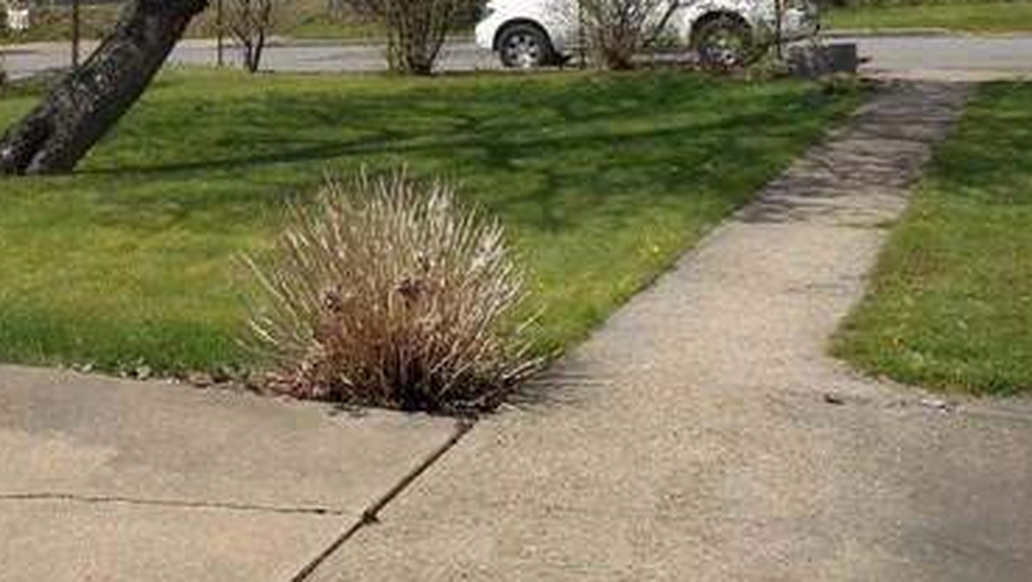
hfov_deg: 33.7
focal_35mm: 59
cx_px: 117
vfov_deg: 18.7
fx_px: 1615
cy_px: -210
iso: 80
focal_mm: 4.5
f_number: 3.7
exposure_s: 1/800
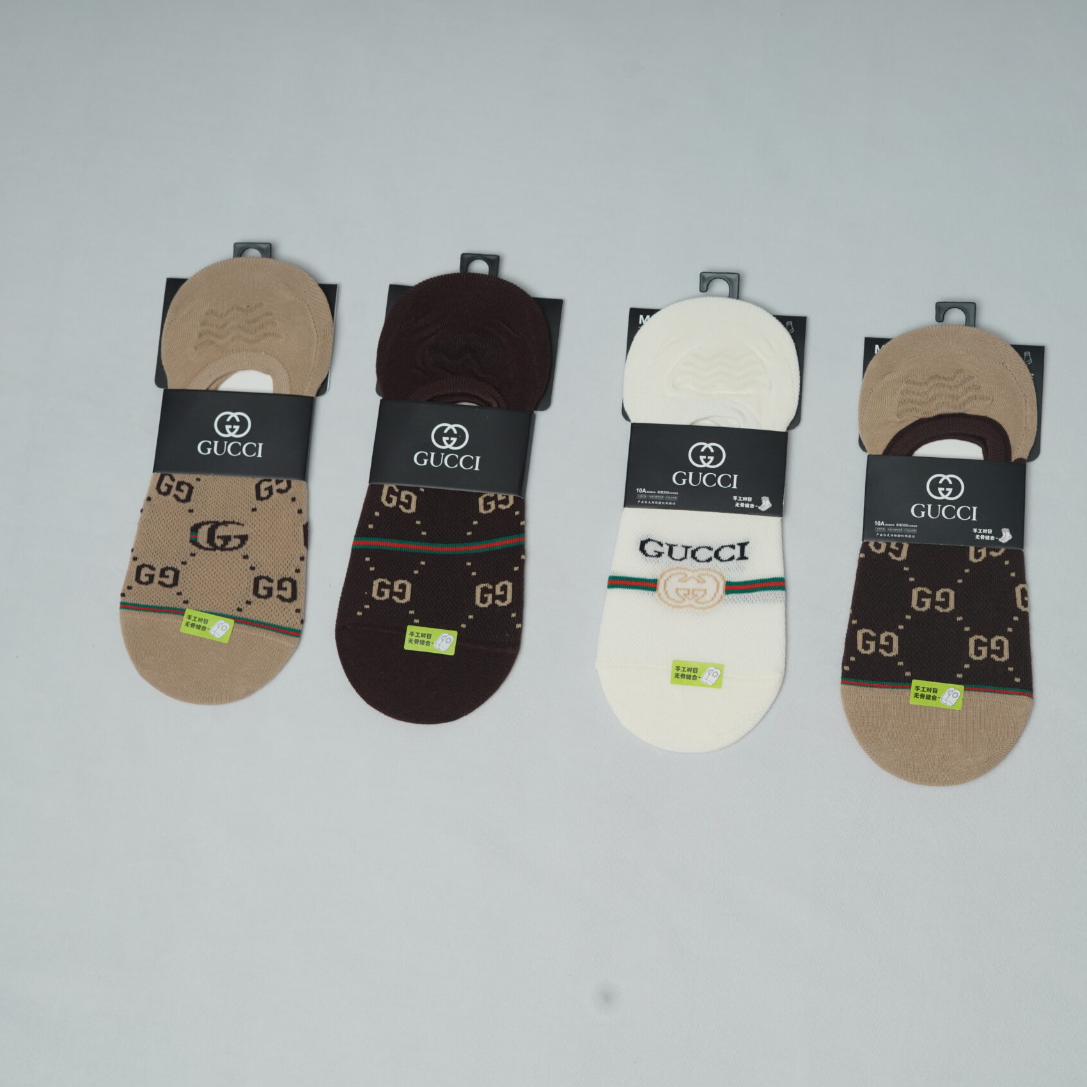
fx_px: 2274
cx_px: 697
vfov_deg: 26.9
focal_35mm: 64
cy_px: 544
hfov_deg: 26.8
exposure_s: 1/200
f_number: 6.3
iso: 320
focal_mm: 50
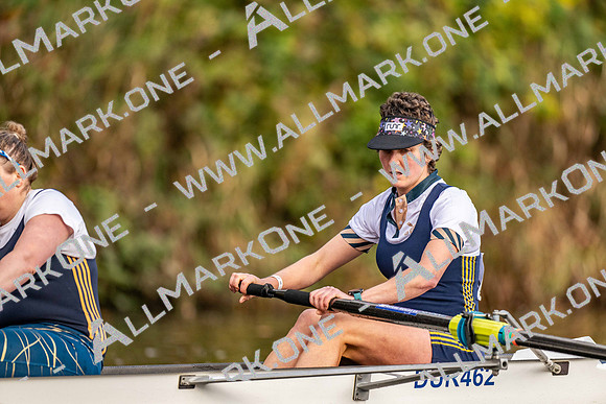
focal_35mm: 600
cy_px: 202
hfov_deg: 3.4
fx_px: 10102
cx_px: 303
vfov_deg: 2.3
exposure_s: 1/2500
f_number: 4
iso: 1400
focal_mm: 600
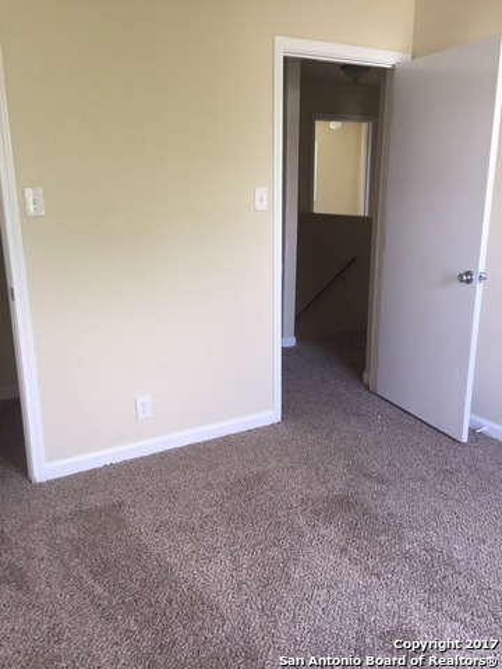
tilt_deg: -13.7
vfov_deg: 61.7
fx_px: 561
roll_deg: +0.6
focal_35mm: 29
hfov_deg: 48.2
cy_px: 334
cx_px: 251
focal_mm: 4.15
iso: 32
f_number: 2.2
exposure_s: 1/34
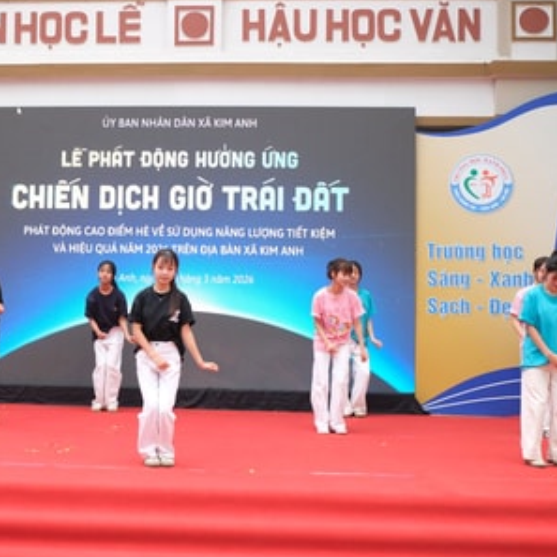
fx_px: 983
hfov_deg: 31.3
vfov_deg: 31.6
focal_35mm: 54
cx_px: 171
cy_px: 261
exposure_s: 1/125
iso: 160
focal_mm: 23
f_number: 2.8
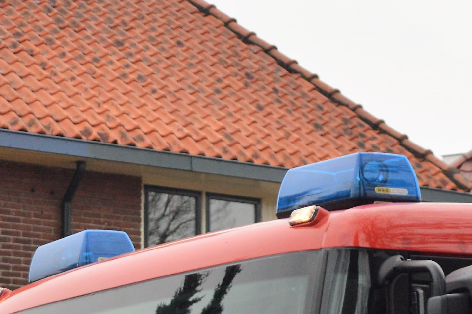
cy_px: 208
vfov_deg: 9.1
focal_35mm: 151
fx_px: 1978
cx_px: 235
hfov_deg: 13.6
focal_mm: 24
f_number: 4
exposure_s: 1/50
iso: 400
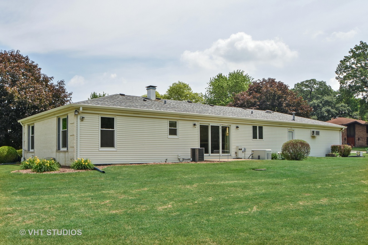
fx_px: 337
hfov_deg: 57.2
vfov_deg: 40.0
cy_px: 122
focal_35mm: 33
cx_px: 184
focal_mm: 22
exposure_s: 1/400
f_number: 10
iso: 200
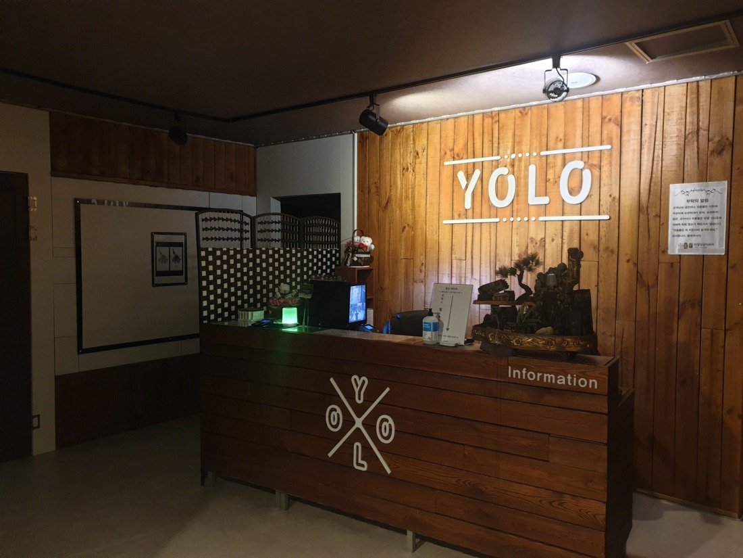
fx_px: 558
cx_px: 372
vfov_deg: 53.1
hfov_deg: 67.3
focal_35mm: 26
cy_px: 279
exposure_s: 1/30
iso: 320
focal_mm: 4.3
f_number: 1.5
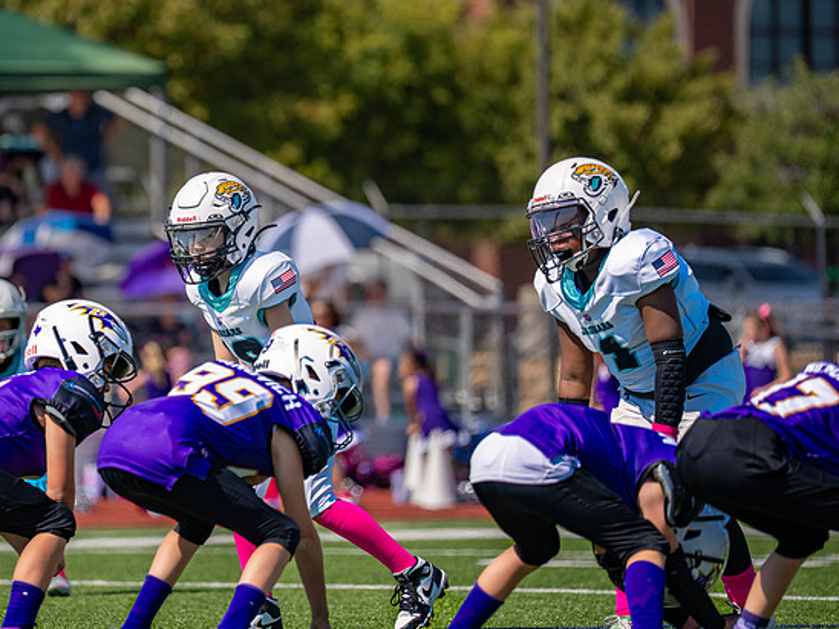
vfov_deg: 5.3
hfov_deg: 7.0
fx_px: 6835
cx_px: 195
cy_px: 218
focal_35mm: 282
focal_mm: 188
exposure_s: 1/2500
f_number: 2.8
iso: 100
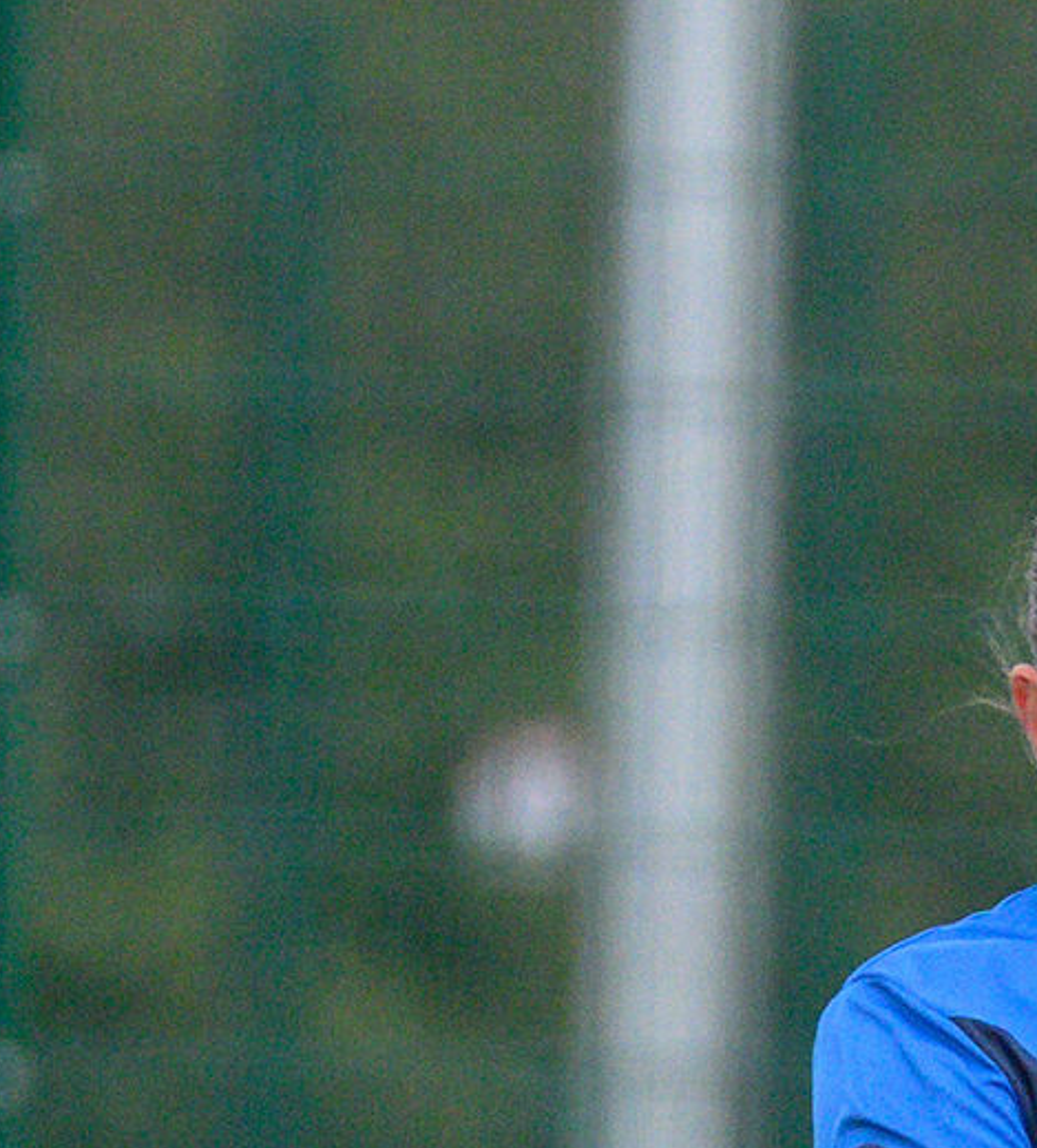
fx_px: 135867
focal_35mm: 3801
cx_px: 1952
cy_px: 1562
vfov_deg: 0.5
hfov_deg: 0.4
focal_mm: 400
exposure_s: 1/2000
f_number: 5.6
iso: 1250
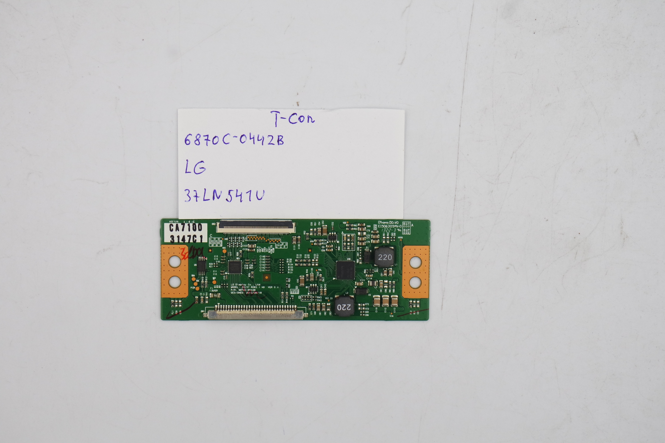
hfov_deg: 28.1
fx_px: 1330
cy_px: 222
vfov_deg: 18.9
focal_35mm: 72
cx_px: 332
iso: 200
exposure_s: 1/160
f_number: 5.6
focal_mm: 27
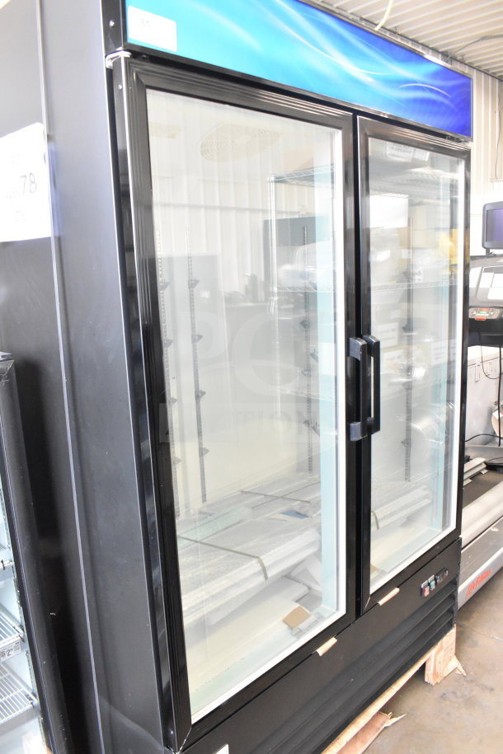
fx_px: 566
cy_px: 377
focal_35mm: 27
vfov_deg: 67.4
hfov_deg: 47.9
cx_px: 252
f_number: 6.3
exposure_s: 1/125
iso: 6400
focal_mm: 18
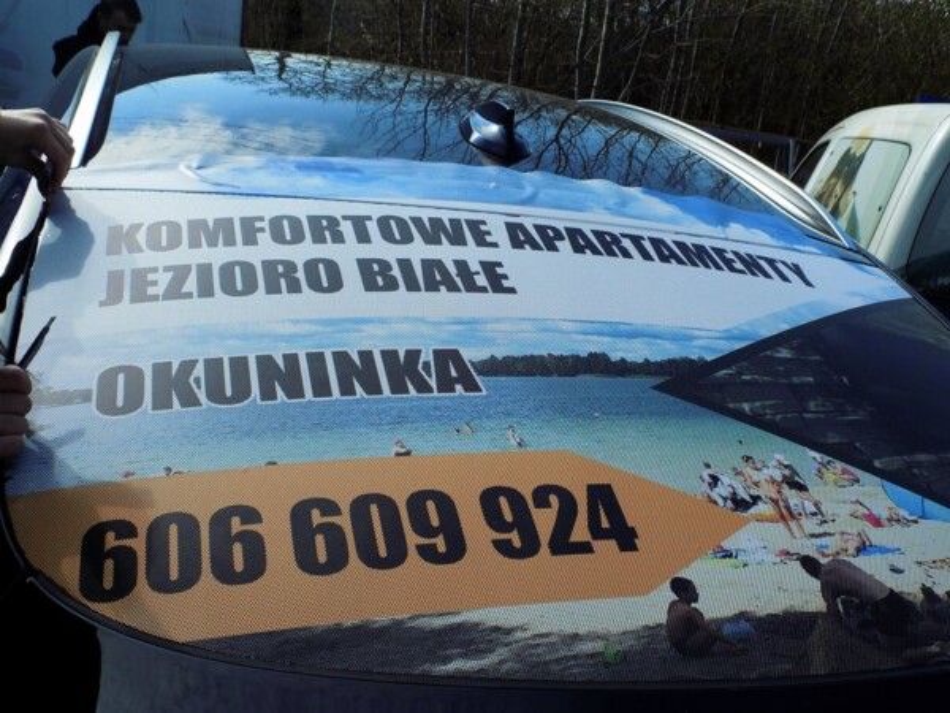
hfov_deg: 50.1
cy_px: 356
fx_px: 1015
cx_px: 475
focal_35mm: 37
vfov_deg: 38.7
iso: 80
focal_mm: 6.6
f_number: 3.5
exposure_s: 1/800
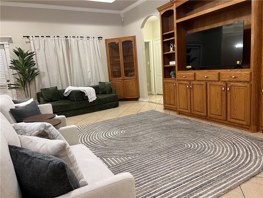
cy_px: 99
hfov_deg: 67.3
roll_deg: +4.6
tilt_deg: -9.7
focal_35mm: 26
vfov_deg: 53.1
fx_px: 198
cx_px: 132
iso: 250
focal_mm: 5.7
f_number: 1.5
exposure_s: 1/60
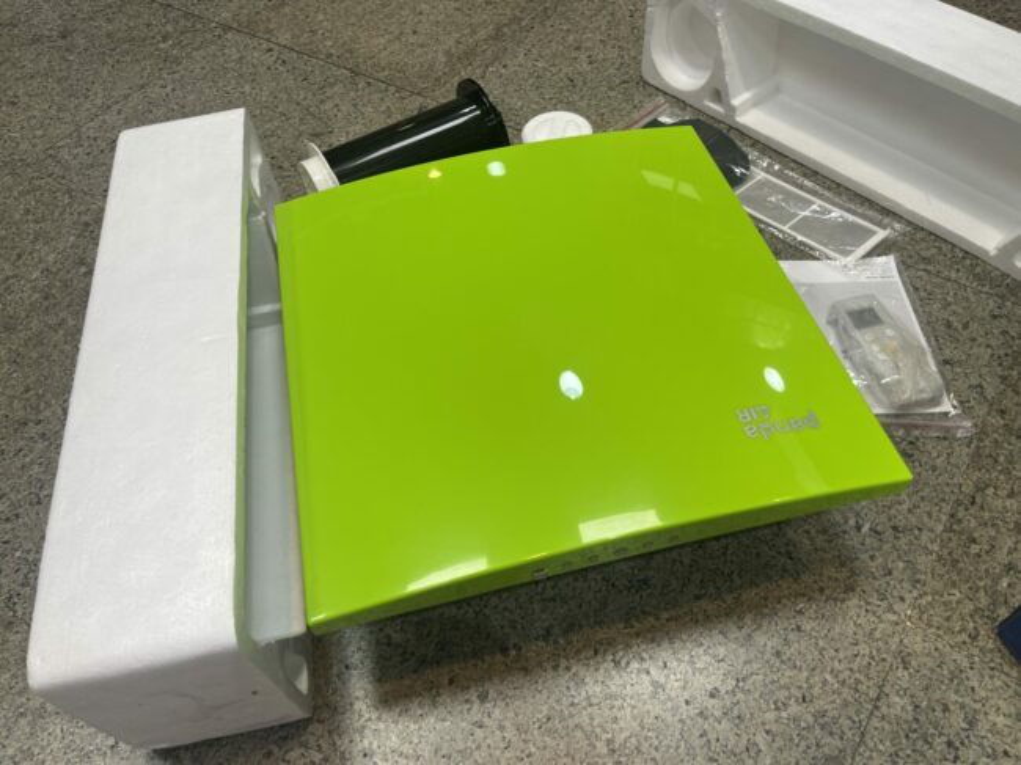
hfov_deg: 67.3
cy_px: 382
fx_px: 767
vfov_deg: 53.0
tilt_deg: -52.4
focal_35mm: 26
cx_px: 510
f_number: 1.6
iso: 64
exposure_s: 1/100
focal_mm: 5.1
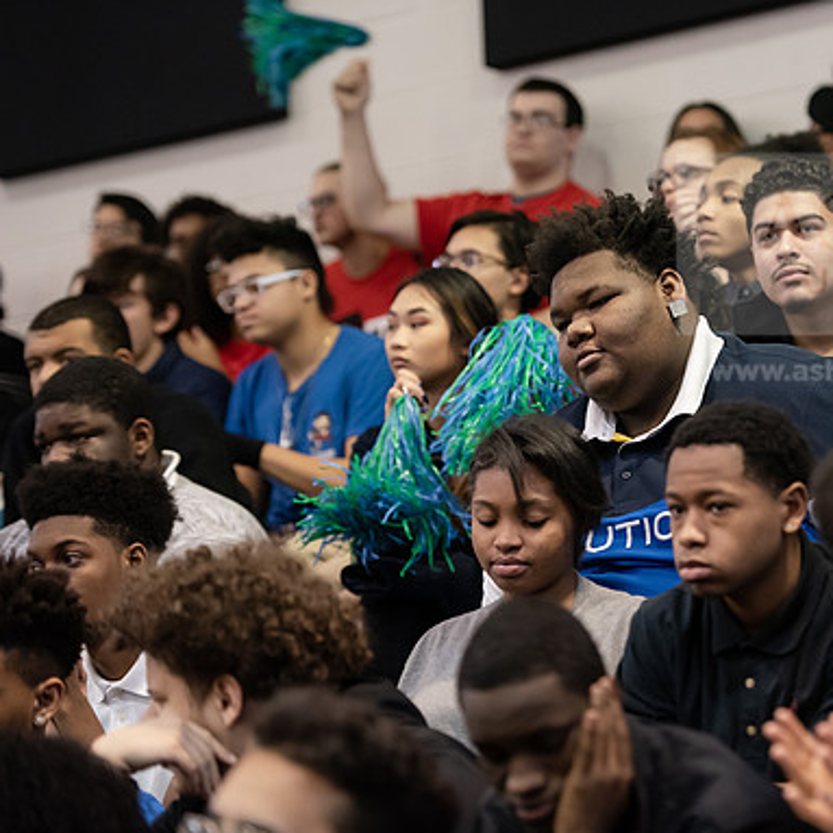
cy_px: 416
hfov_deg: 12.1
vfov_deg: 12.1
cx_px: 611
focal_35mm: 144
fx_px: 3920
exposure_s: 1/200
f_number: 2.8
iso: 4000
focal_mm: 112
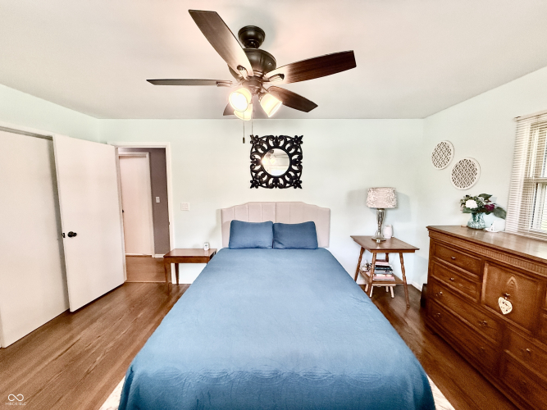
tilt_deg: -4.6
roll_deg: -0.6
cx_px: 274
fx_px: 221
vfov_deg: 85.7
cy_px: 205
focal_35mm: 14
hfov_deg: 102.1
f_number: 2.2
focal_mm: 2.22
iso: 500
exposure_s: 1/120
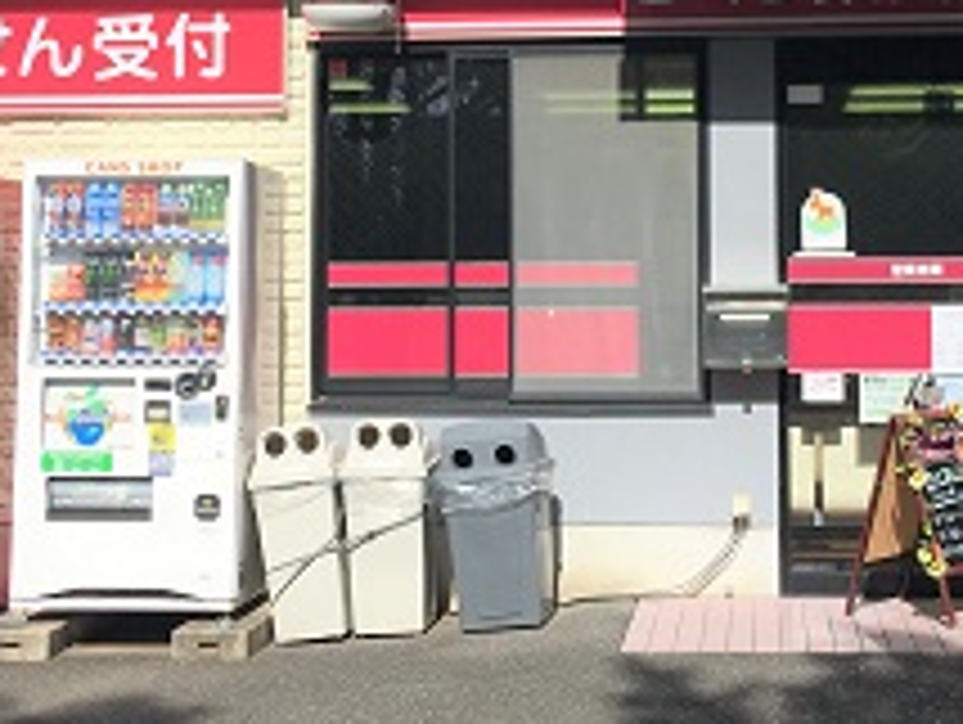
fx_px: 1810
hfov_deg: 29.7
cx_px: 590
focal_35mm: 65
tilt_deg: +5.0
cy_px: 166
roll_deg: +0.0
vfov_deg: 22.4
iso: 25
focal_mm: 4.15
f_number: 2.2
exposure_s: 1/2481
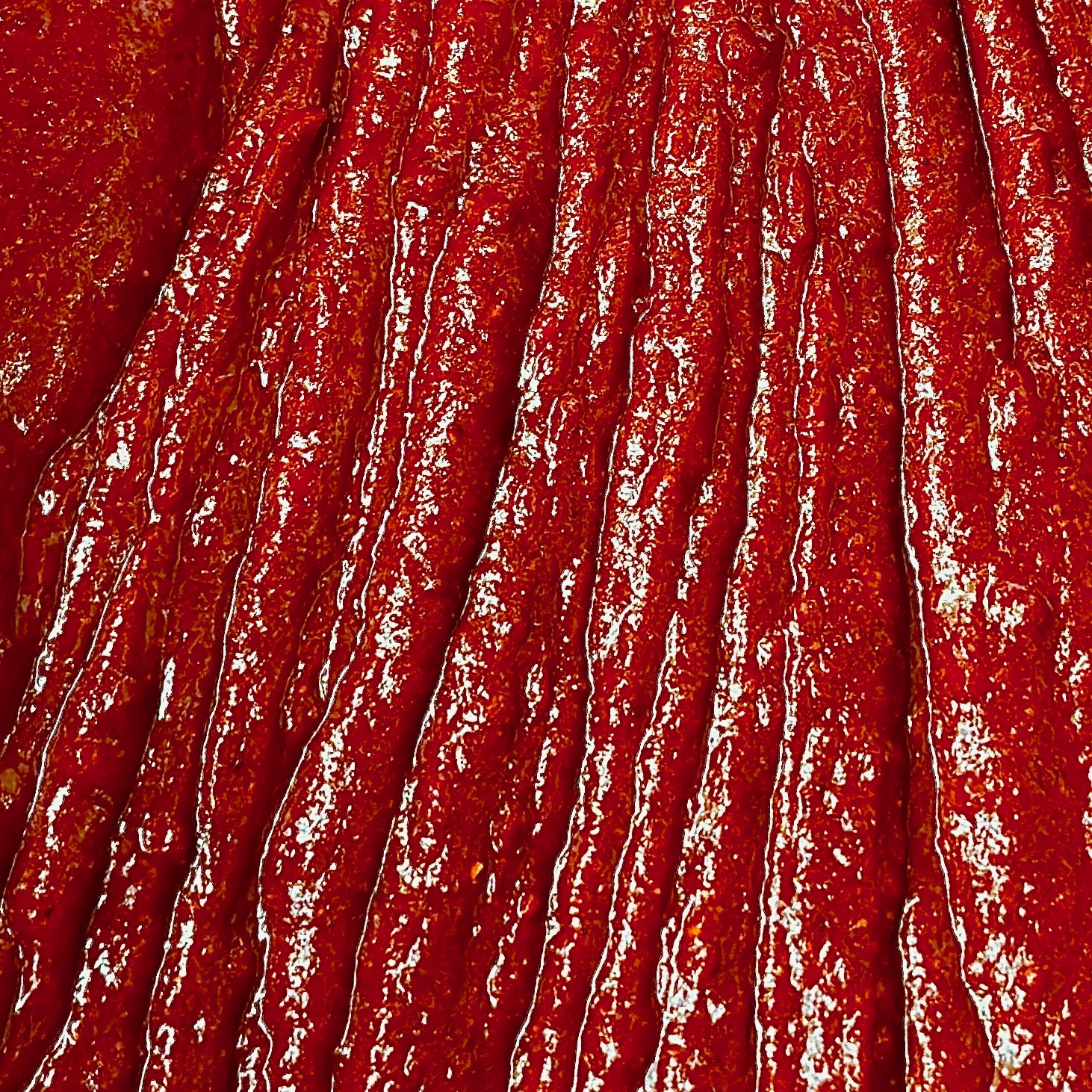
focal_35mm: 117
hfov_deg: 14.9
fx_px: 4176
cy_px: 274
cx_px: 776
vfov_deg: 14.8
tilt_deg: -74.2
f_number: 1.78
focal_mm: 6.86
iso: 320
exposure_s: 1/40
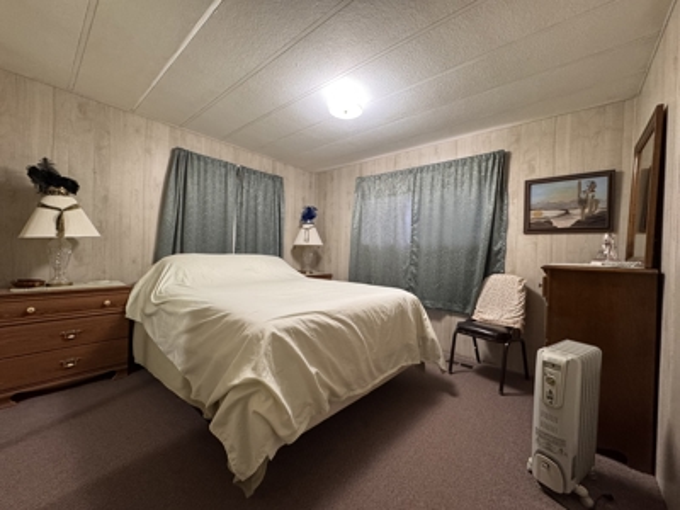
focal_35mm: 14
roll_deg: -2.3
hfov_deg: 102.1
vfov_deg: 85.7
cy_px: 255
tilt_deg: -1.6
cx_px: 340
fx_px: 275
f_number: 2.2
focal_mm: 2.22
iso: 400
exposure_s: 1/60
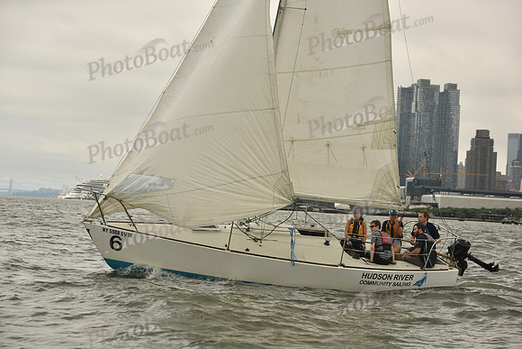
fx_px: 1160
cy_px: 174
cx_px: 261
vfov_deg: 17.1
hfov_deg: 25.4
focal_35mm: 80
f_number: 6.3
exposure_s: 1/1600
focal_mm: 80
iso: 320
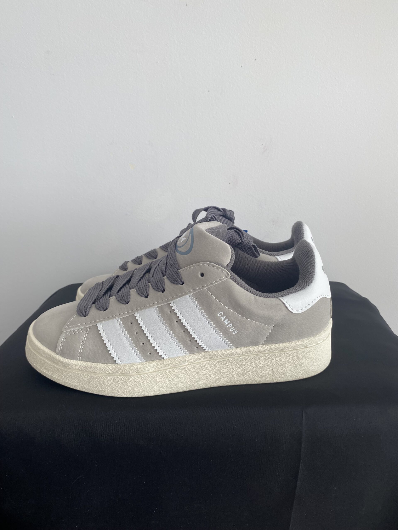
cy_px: 265
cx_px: 199
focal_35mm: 26
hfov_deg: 53.1
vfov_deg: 67.3
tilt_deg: -16.5
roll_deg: +2.6
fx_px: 399
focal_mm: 4.25
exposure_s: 1/121
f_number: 1.8
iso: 40
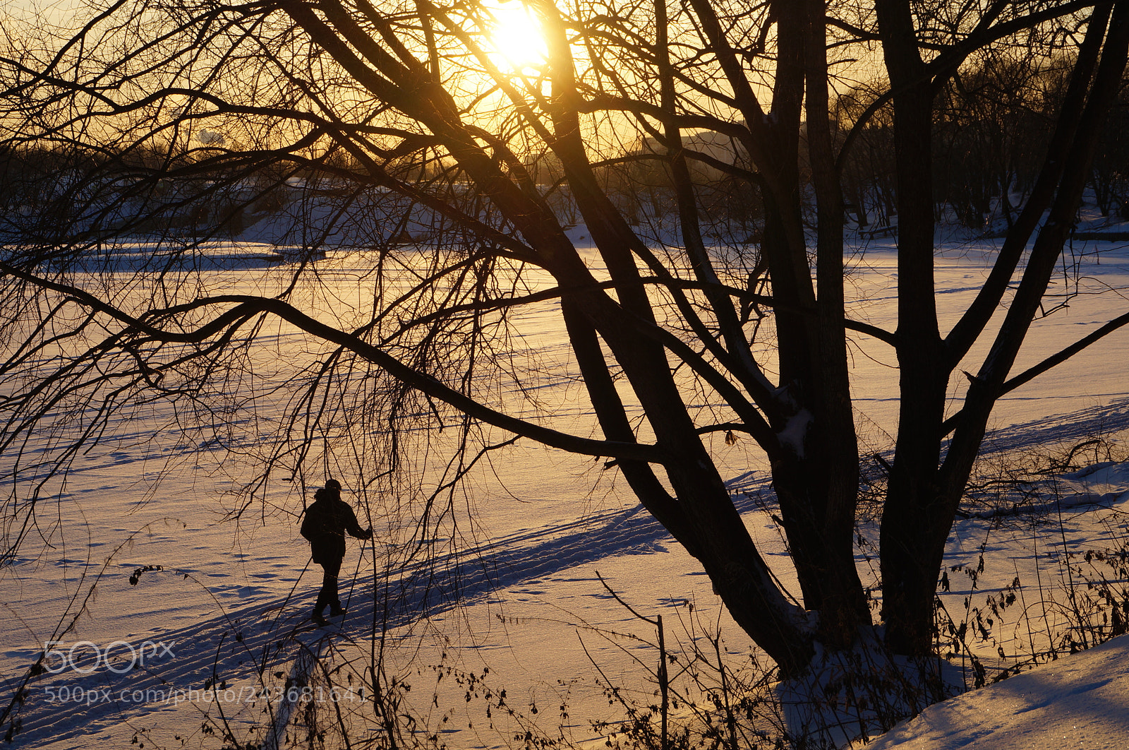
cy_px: 375
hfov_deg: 24.7
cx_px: 564
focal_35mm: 82
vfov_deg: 16.5
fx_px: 2584
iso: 100
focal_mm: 55
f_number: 13
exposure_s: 1/160
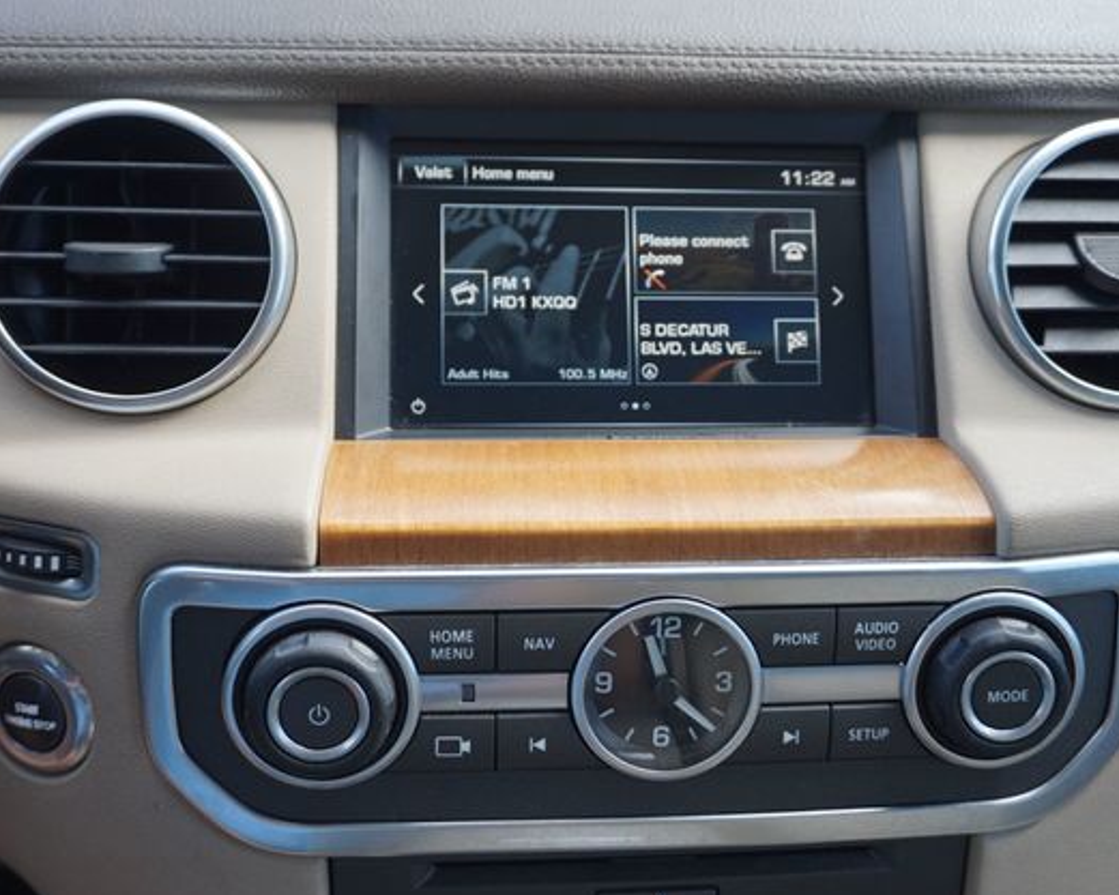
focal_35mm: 38
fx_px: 1259
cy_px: 455
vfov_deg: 39.2
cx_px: 582
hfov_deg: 47.9
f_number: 4
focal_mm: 22
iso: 125
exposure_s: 1/60
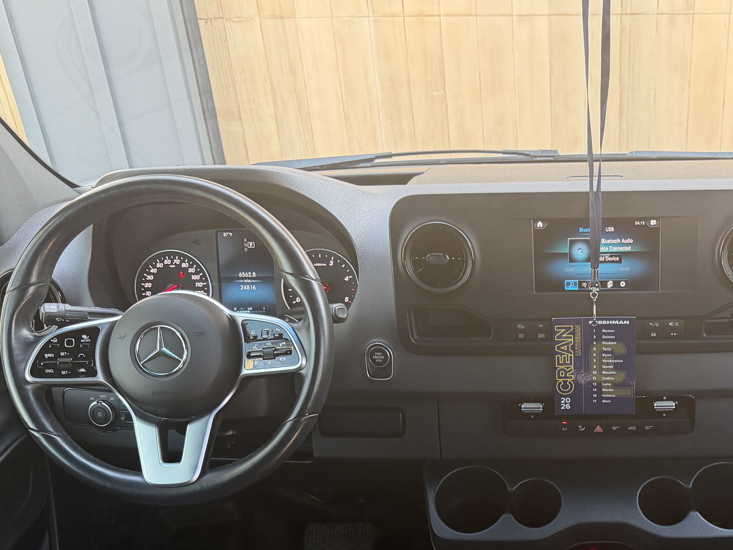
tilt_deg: -35.3
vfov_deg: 28.5
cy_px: 495
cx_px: 585
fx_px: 1037
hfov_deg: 37.5
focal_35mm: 49
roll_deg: +1.3
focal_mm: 6.76
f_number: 1.78
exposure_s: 1/67
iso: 200
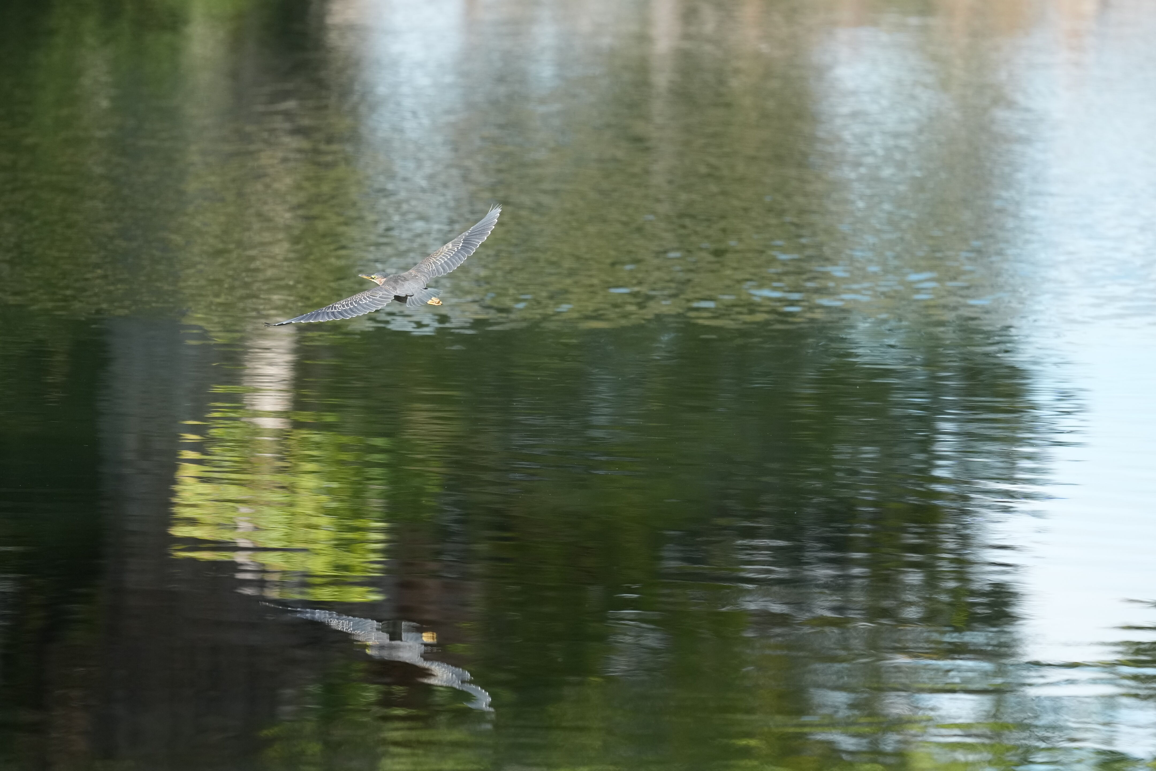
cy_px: 386
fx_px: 19265
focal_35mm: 600
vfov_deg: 2.3
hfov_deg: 3.4
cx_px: 578
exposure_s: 1/2000
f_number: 4.5
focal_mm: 400
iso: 800
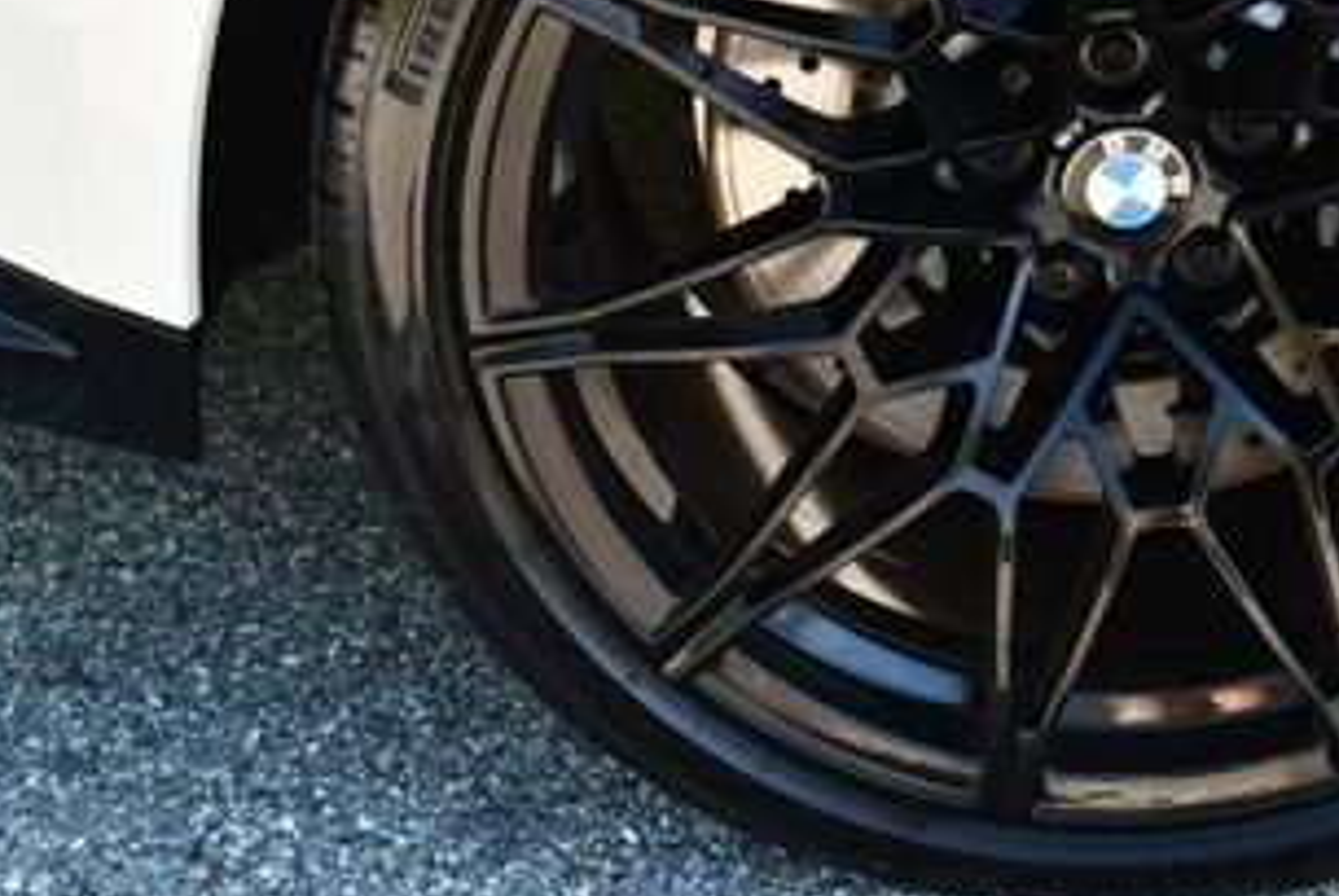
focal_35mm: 84
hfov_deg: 23.8
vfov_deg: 16.2
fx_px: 3127
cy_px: 167
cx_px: 1067
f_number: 5.6
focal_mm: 20
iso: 360
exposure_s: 1/250
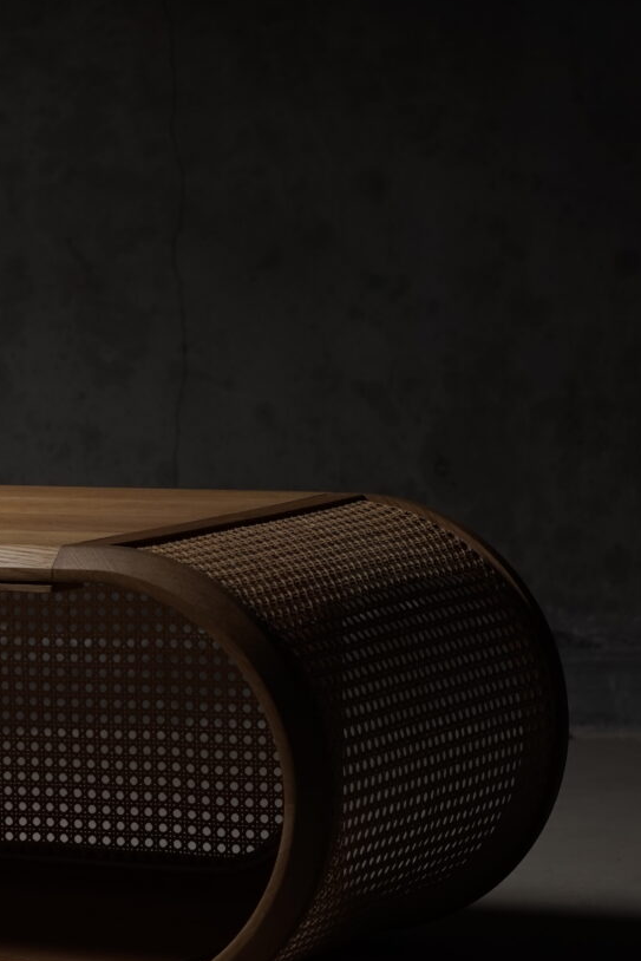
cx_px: 48
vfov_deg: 11.9
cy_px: 604
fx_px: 4618
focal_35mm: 173
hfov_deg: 7.9
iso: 100
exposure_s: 1/20
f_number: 4
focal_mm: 55
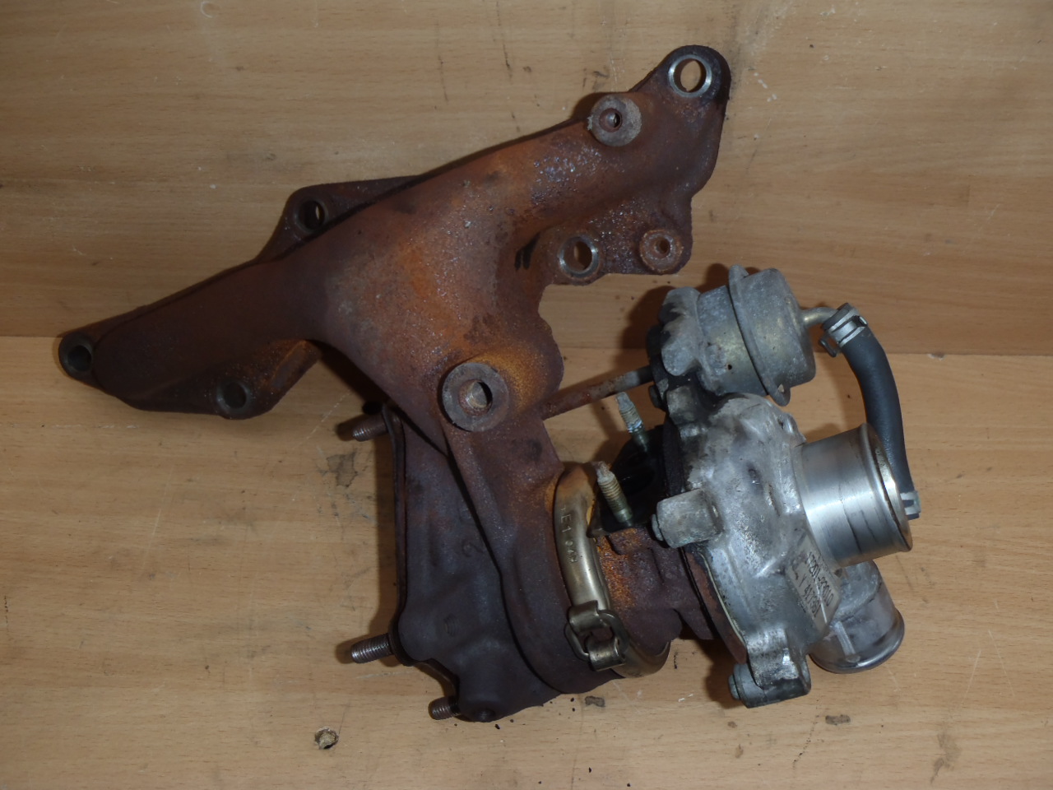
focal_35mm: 38
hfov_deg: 49.0
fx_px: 1156
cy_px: 395
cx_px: 526
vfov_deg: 37.7
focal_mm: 6.83
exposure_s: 1/40
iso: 100
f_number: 4.6
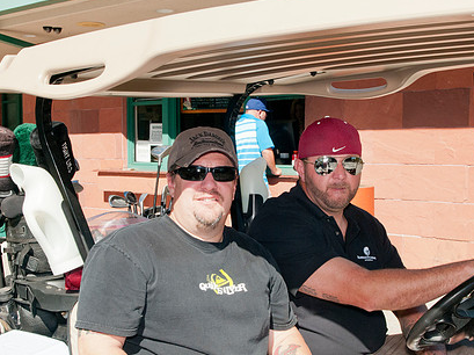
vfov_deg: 26.5
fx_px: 752
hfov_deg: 35.0
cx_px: 230
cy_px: 191
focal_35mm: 55
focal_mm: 24
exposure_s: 1/200
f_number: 9
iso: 400
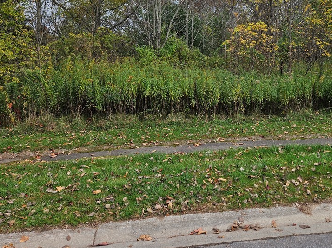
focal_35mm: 33
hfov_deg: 54.7
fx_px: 316
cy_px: 81
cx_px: 209
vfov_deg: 42.3
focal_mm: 5.4
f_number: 1.8
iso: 25
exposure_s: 1/1002
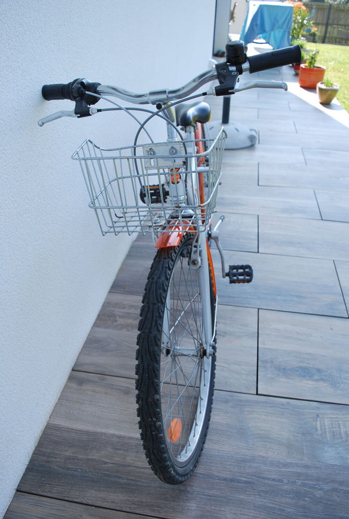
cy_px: 260
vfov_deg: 67.3
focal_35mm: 27
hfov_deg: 48.1
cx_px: 174
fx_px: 391
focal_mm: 18
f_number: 5.6
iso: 100
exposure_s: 1/125
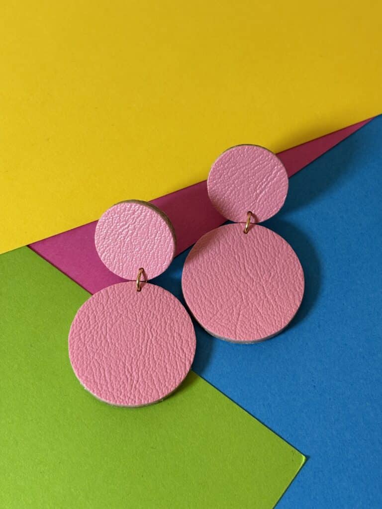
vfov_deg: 36.8
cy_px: 254
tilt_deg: -70.1
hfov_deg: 28.0
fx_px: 765
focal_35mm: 52
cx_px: 191
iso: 40
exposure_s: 1/100
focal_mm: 5.96
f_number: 1.6
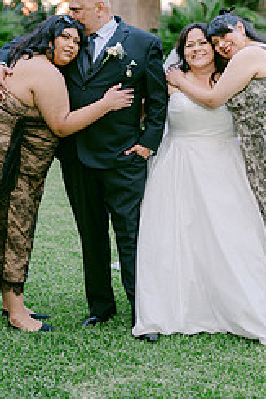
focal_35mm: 92
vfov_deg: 22.0
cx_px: 140
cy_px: 107
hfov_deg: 14.8
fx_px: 1021
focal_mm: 50
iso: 100
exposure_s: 1/250
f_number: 2
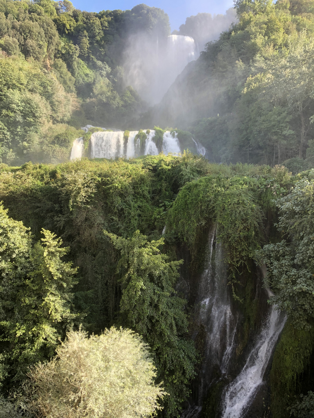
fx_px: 339
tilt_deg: -1.4
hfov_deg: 49.7
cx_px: 157
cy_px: 209
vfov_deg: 63.4
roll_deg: +0.2
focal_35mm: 28
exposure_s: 1/223
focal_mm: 4
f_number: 1.8
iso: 20
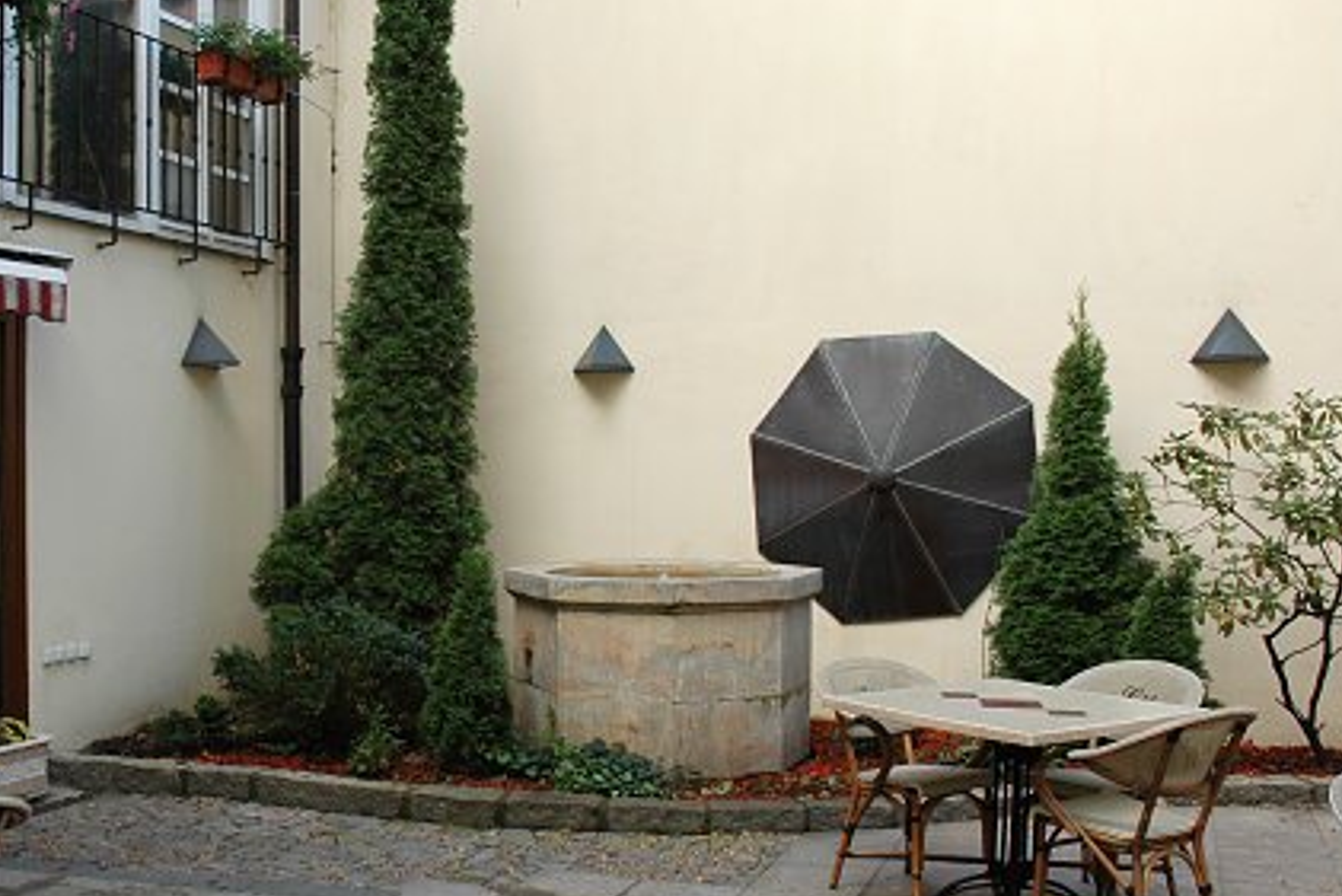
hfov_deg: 45.9
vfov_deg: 32.6
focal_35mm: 41
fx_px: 1529
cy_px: 491
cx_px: 351
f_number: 5.6
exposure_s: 1/125
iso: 200
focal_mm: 18
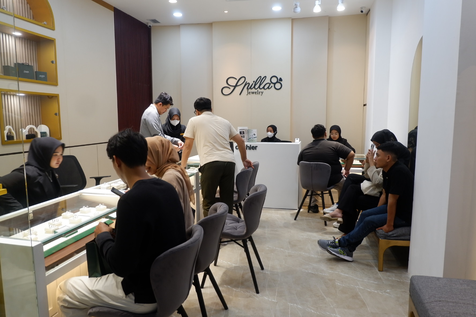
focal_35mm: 24
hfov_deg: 73.7
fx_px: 317
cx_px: 238
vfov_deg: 53.1
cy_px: 158
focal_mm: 16
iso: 400
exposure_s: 1/60
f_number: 4
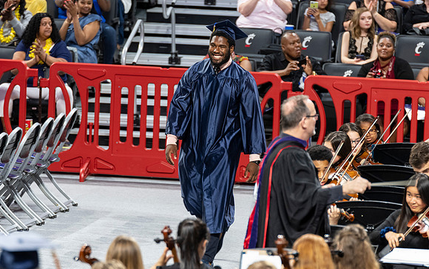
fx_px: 3532
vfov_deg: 4.4
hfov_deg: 7.0
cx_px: 221
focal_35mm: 302
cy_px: 130
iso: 1000
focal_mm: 200
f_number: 3.5
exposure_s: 1/100
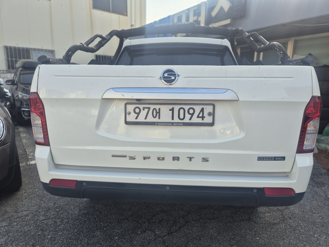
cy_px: 124
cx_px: 164
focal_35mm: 23
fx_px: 219
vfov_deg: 58.9
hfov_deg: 73.9
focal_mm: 5.4
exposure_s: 1/468
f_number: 1.8
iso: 25
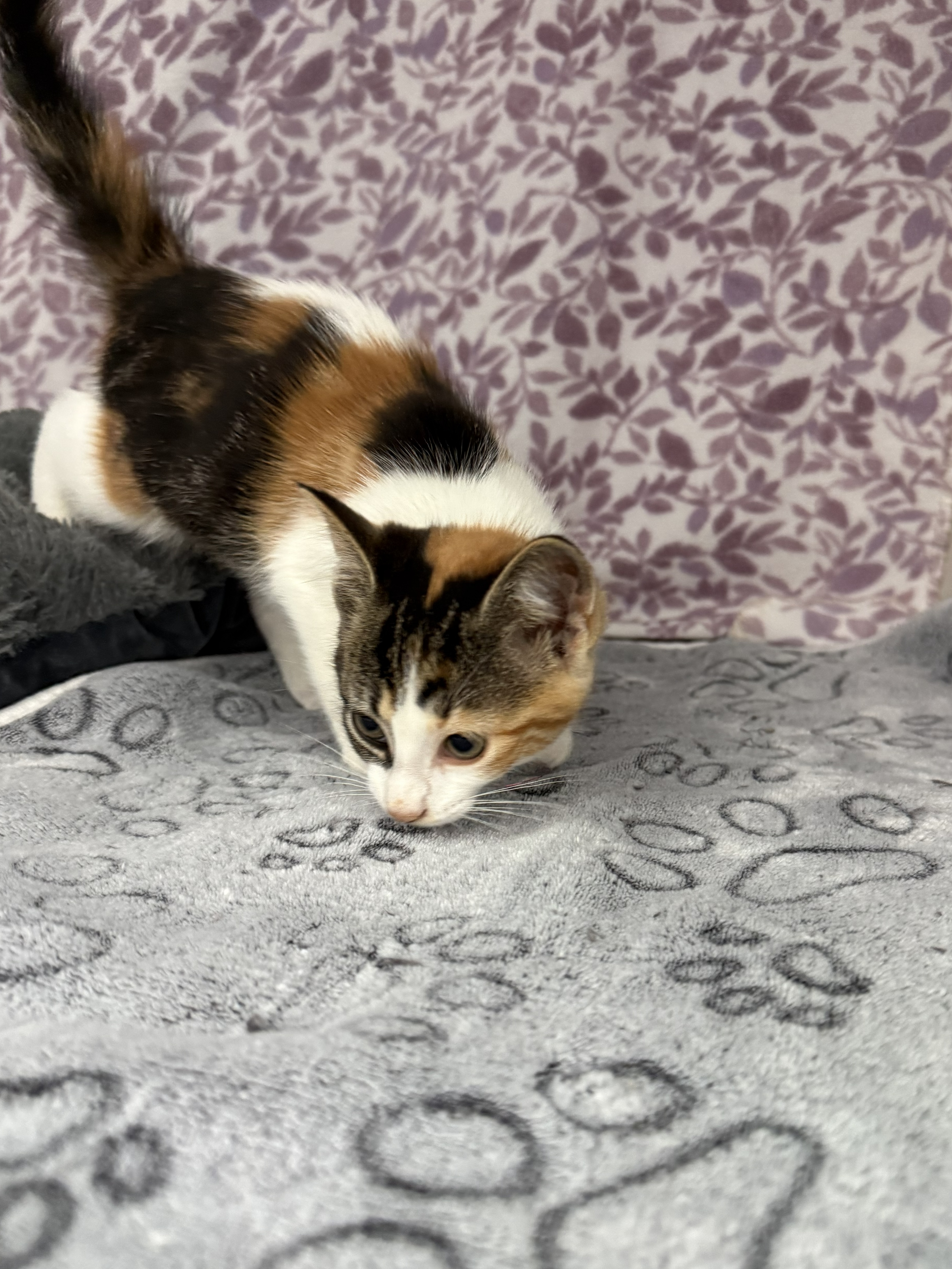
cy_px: 648
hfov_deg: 49.6
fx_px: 1027
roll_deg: -0.8
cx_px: 542
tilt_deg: -9.8
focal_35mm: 28
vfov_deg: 63.4
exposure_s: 1/60
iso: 400
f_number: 1.78
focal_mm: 6.76
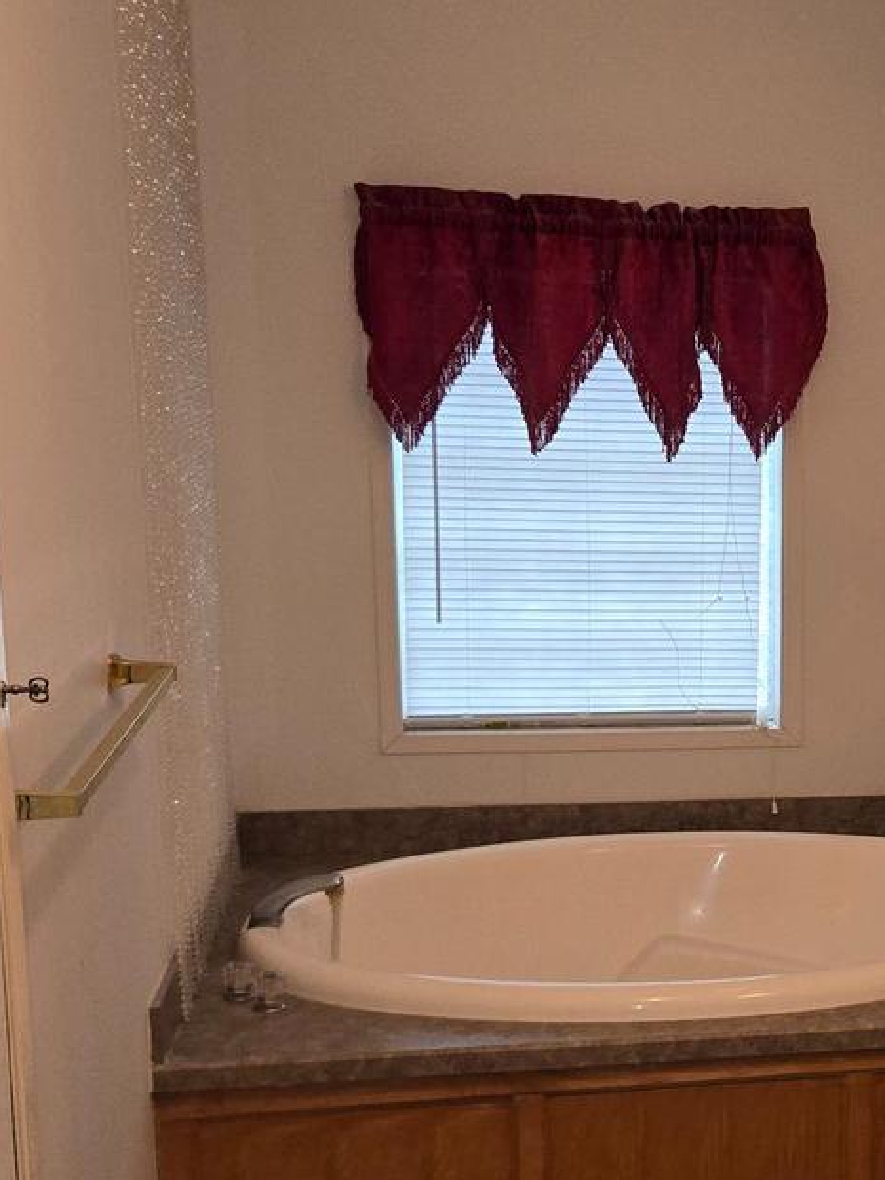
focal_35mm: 57
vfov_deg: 33.6
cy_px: 757
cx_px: 906
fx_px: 1943
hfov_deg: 24.4
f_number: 1.8
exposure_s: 1/60
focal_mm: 5.4
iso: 64
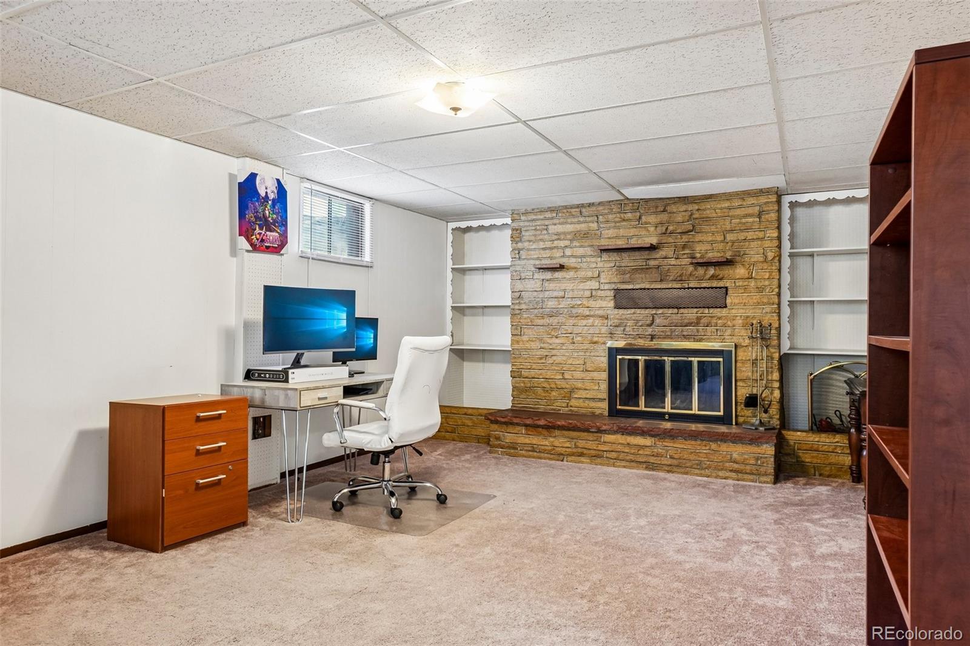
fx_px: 606
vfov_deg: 56.1
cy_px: 323
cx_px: 485
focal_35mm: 22
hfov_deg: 77.3
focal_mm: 15
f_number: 8
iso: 400
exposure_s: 1/4
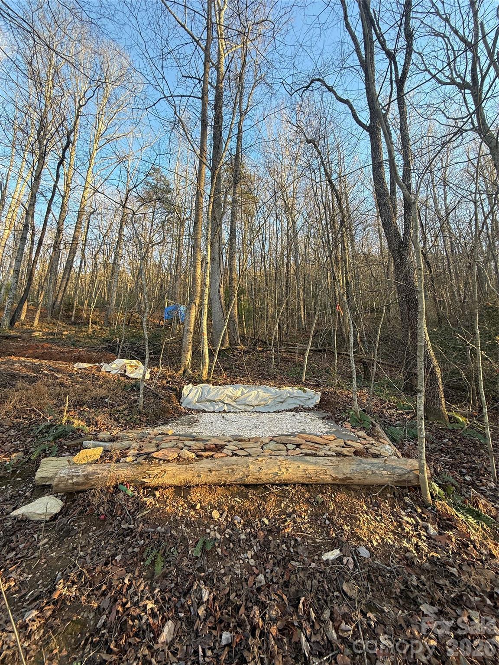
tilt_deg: +15.8
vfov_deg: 102.1
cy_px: 332
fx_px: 269
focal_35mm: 14
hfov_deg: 85.7
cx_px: 250
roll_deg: +0.6
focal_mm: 2.22
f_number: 2.2
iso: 50
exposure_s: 1/99
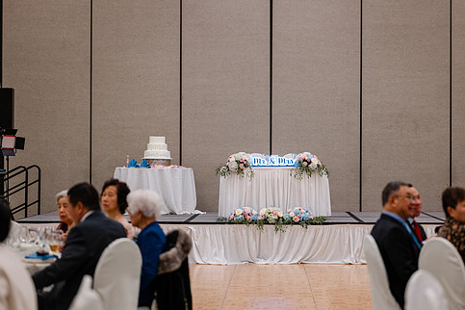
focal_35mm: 102
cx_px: 270
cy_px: 160
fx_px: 1317
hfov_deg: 20.0
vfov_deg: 13.4
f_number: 1.8
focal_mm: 85
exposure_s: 1/320
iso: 800
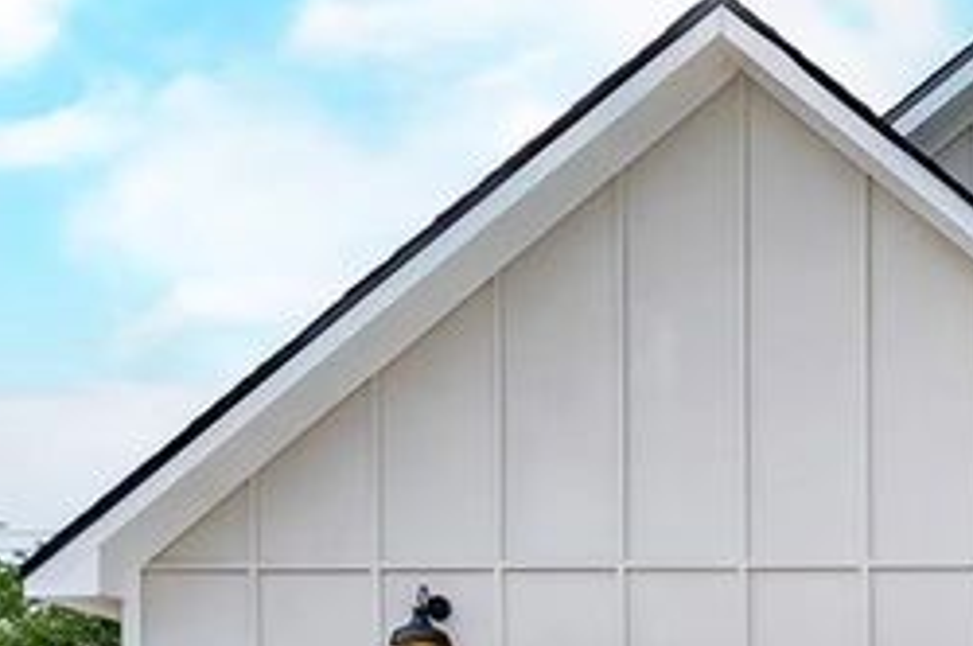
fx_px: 2321
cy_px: 1041
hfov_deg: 19.8
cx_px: 1553
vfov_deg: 14.5
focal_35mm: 86
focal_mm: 21
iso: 125
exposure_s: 1/100
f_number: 11
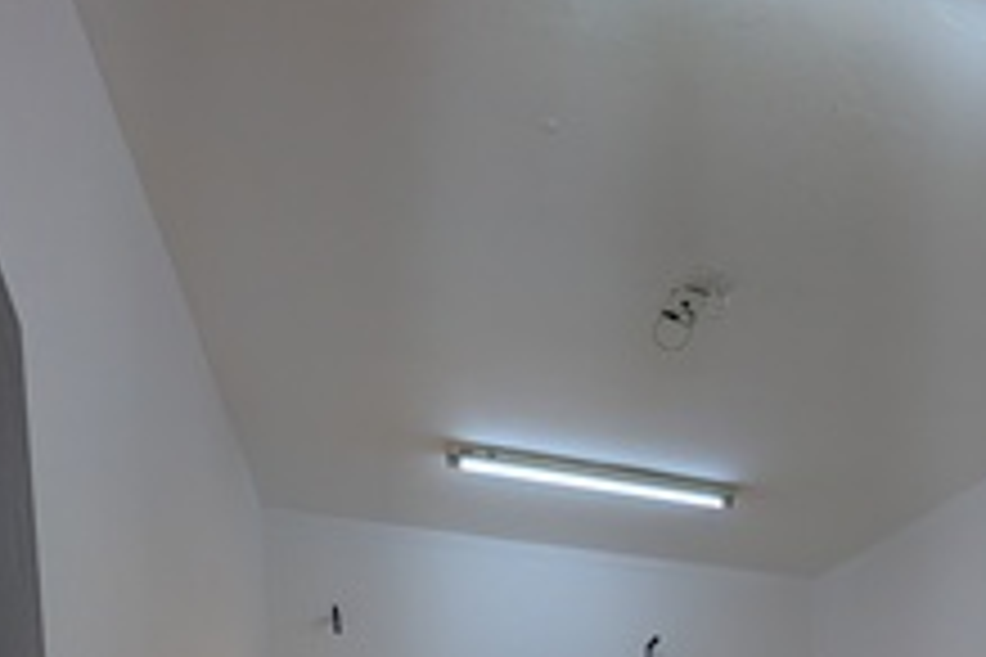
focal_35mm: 26
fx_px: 712
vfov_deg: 31.9
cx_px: 601
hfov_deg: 68.6
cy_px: 922
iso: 43
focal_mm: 2.02
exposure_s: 1/144
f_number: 1.7
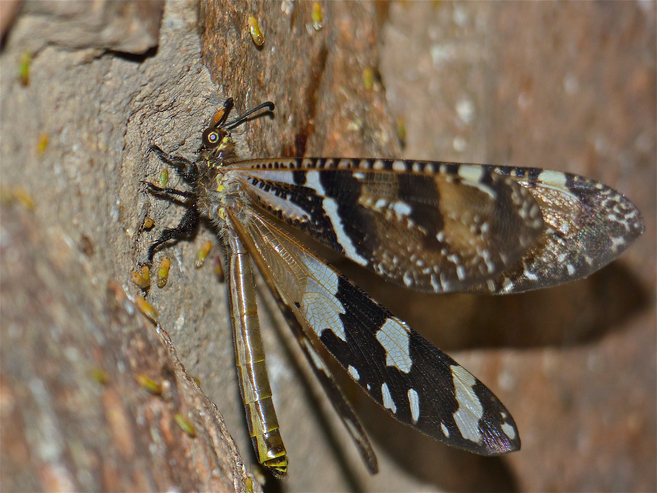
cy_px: 246
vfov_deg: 2.5
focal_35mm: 600
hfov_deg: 3.3
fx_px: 11388
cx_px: 328
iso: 100
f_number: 4
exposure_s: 1/160
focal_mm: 108
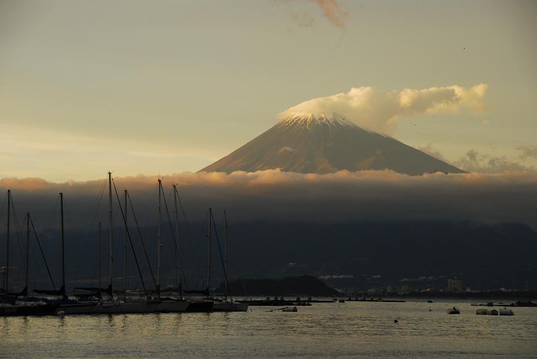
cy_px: 180
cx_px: 268
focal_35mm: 142
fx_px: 2128
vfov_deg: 9.7
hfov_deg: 14.4
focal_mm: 95
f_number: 8
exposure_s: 1/125
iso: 200
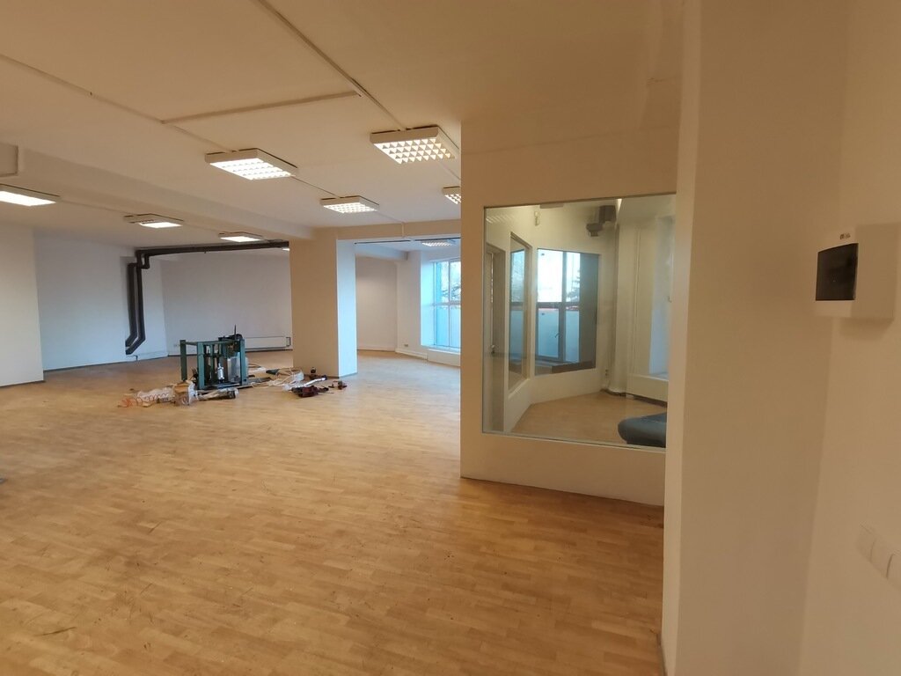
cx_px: 450
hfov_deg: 91.0
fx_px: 442
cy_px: 338
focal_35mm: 17
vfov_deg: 74.7
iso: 125
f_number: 2.4
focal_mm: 1.78
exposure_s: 1/33.3
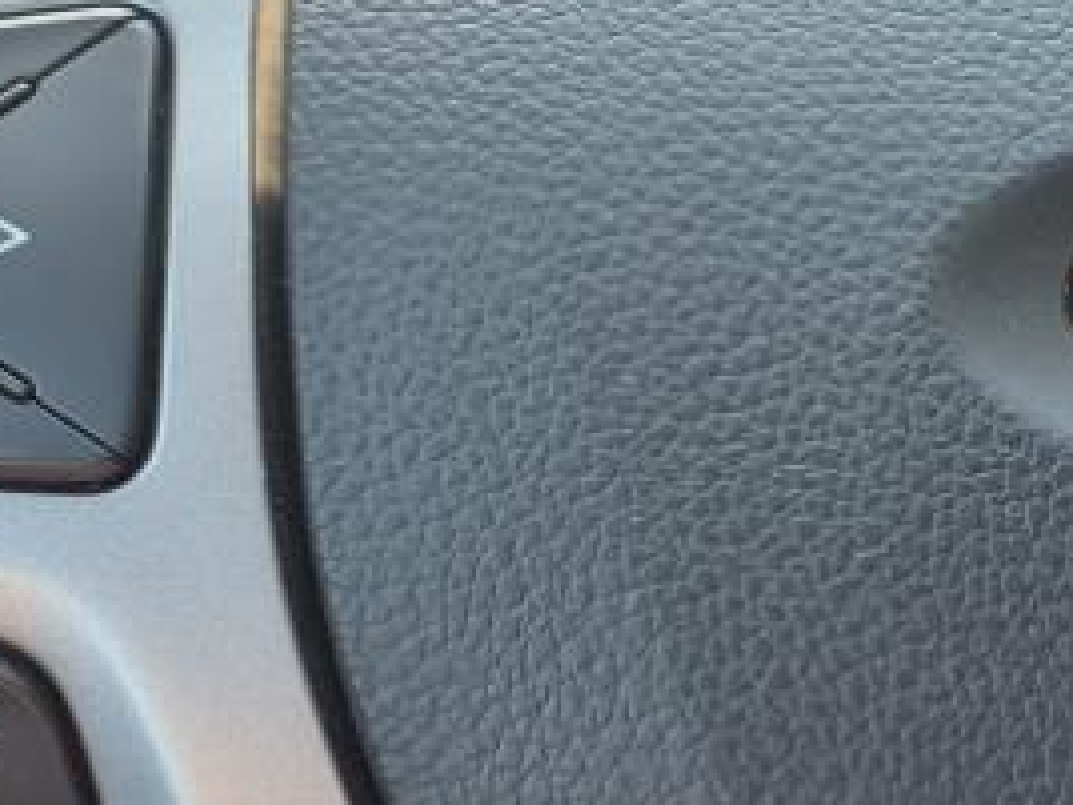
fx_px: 3193
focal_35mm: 103
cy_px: 461
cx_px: 1029
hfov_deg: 18.7
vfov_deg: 14.4
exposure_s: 1/120
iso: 40
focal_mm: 3.58
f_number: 1.9
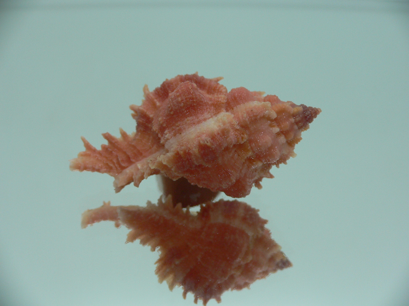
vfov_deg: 40.7
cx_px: 204
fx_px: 414
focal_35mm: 35
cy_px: 153
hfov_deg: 52.6
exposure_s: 1/60
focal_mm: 4.6
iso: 80
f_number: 2.8
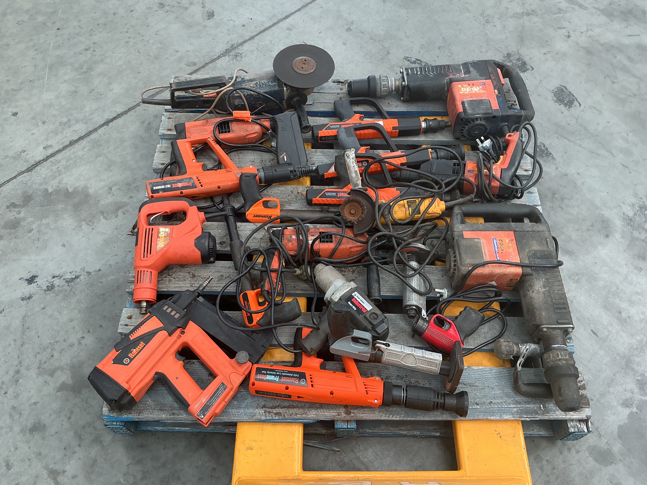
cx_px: 324
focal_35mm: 29
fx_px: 542
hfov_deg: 61.7
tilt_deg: -59.2
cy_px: 242
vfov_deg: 48.2
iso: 50
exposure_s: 1/100
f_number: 1.8
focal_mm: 3
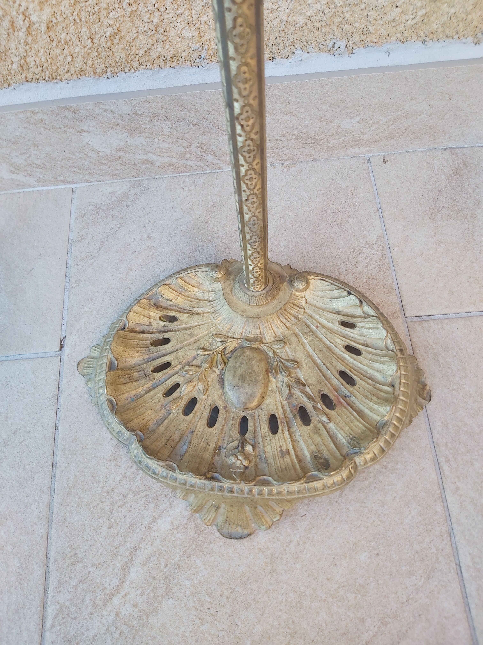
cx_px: 242
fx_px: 484
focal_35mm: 26
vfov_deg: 67.3
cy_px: 322
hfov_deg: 53.1
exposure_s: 1/100
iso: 100
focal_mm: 3.92
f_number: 1.7
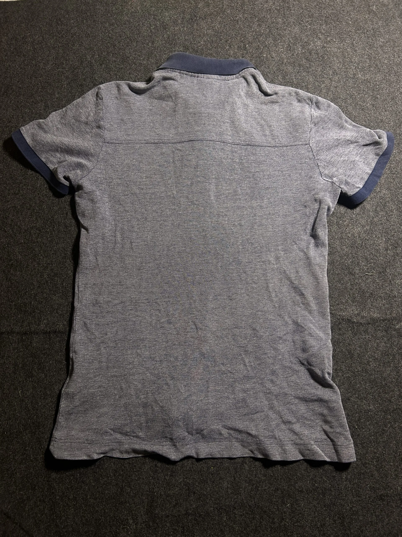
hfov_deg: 53.1
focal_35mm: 26
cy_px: 268
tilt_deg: -54.3
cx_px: 201
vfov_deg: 67.3
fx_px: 403
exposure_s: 1/50
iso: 125
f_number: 1.5
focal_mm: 5.7
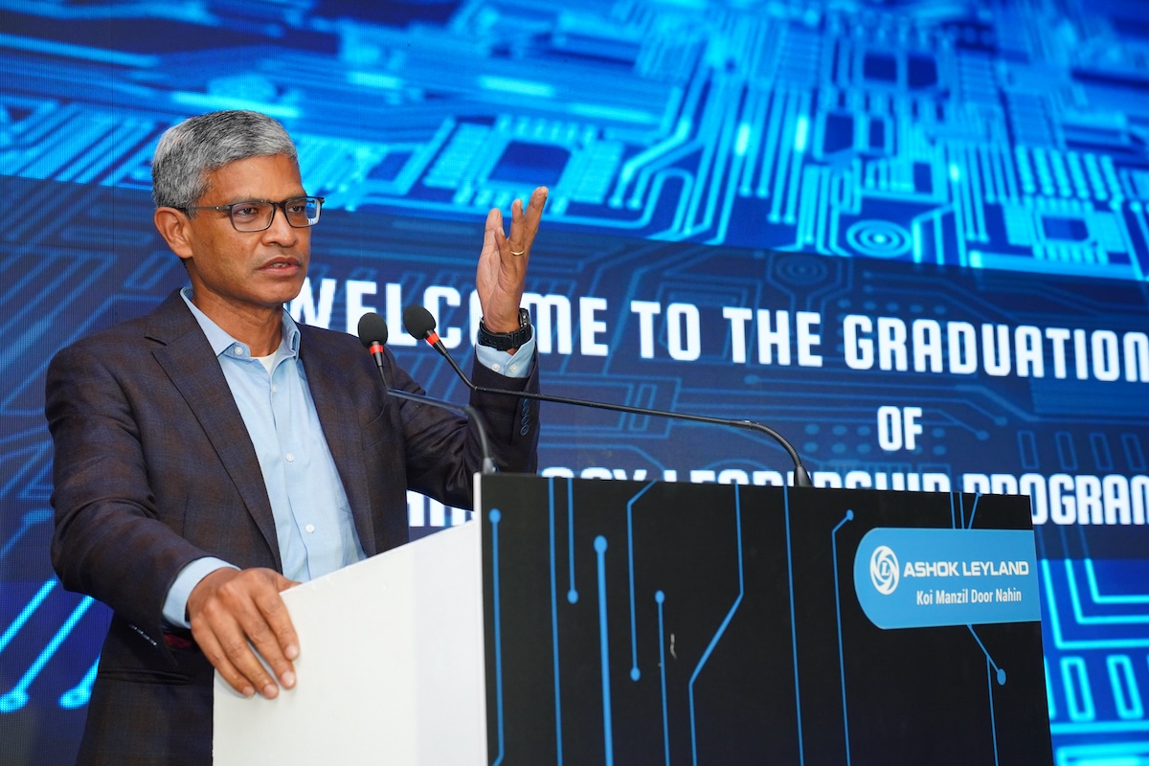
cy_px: 383
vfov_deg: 26.5
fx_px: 1628
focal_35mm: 51
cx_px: 574
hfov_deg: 38.9
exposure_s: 1/160
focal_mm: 51
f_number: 5.6
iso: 1600
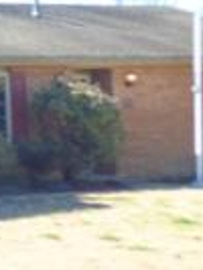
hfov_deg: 9.1
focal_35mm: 144
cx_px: -307
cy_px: 45
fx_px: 1124
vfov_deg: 13.6
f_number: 3.3
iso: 100
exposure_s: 1/320
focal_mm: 5.29
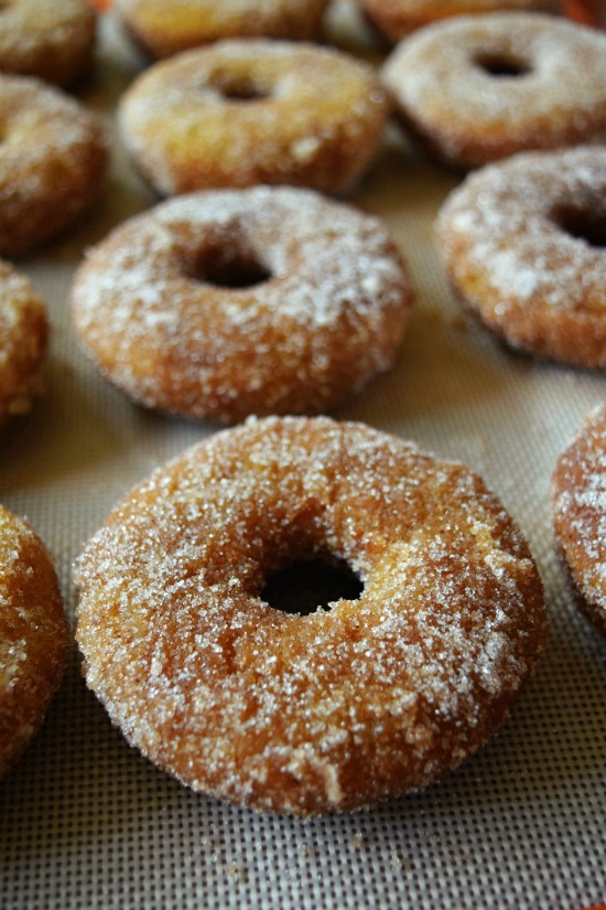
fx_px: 1136
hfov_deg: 29.9
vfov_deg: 43.6
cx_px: 303
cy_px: 455
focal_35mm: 45
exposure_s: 1/60
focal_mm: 30
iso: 800
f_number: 4.2
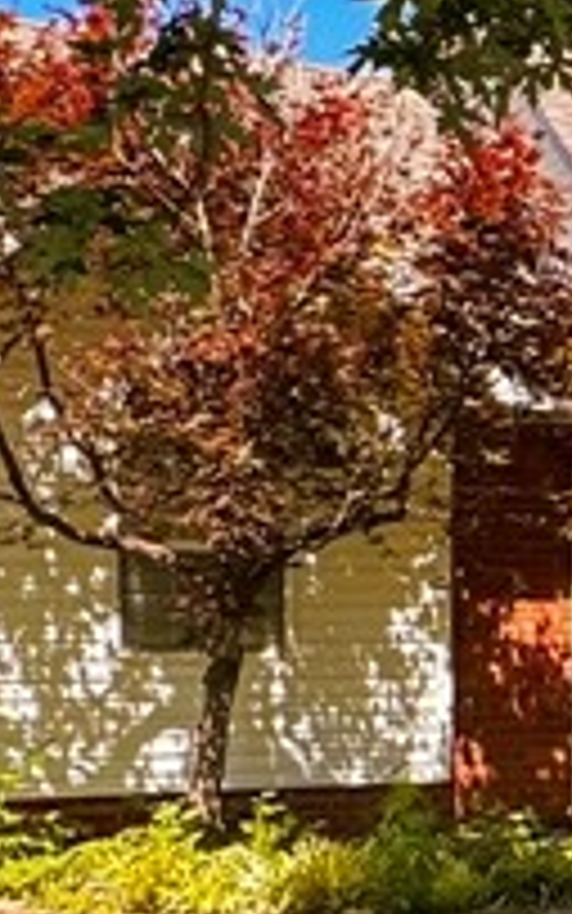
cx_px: 1234
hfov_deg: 13.9
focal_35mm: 75
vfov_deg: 27.2
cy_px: 653
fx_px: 1869
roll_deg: -0.3
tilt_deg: -2.6
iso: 40
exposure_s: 1/256
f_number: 2.2
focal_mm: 2.22
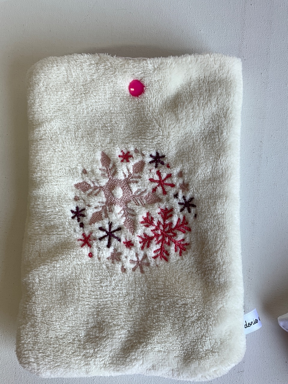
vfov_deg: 61.7
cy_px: 192
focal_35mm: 29
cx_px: 144
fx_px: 322
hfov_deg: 48.2
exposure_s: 1/100
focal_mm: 3
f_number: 1.8
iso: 20
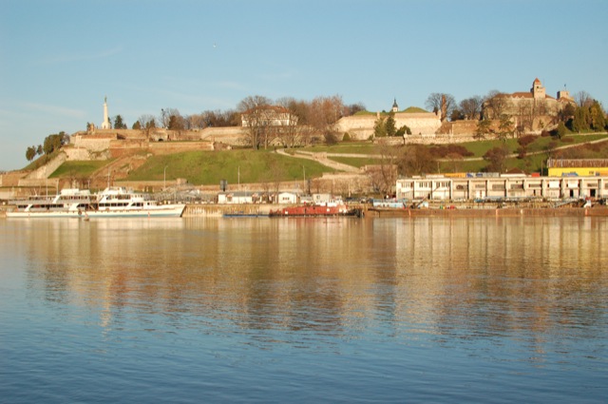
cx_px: 304
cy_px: 202
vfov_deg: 25.7
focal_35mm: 52
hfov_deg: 37.9
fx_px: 886
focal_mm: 35
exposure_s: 1/400
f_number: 10
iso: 400
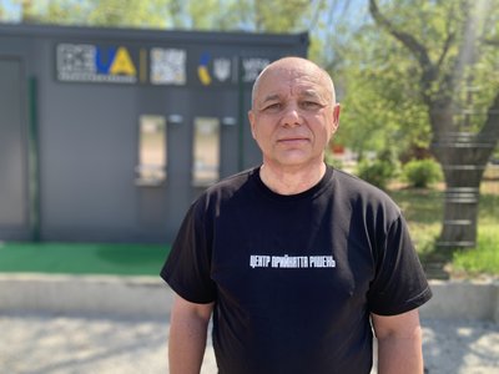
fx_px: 375
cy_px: 187
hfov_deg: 67.3
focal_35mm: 26
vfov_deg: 53.1
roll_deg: -1.2
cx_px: 250
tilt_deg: -4.8
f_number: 1.8
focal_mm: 4.25
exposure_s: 1/437
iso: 25
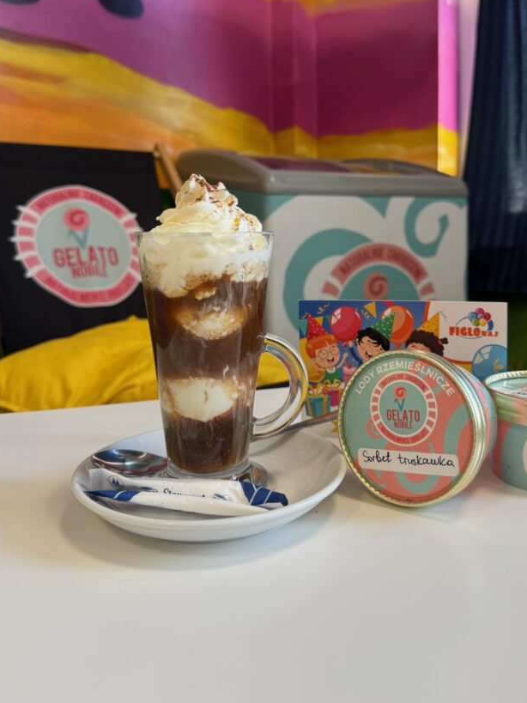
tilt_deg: -3.3
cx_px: 291
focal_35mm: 30
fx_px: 609
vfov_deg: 59.3
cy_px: 270
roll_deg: +0.9
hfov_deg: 46.7
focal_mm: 6.76
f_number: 1.78
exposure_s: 1/100
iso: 100
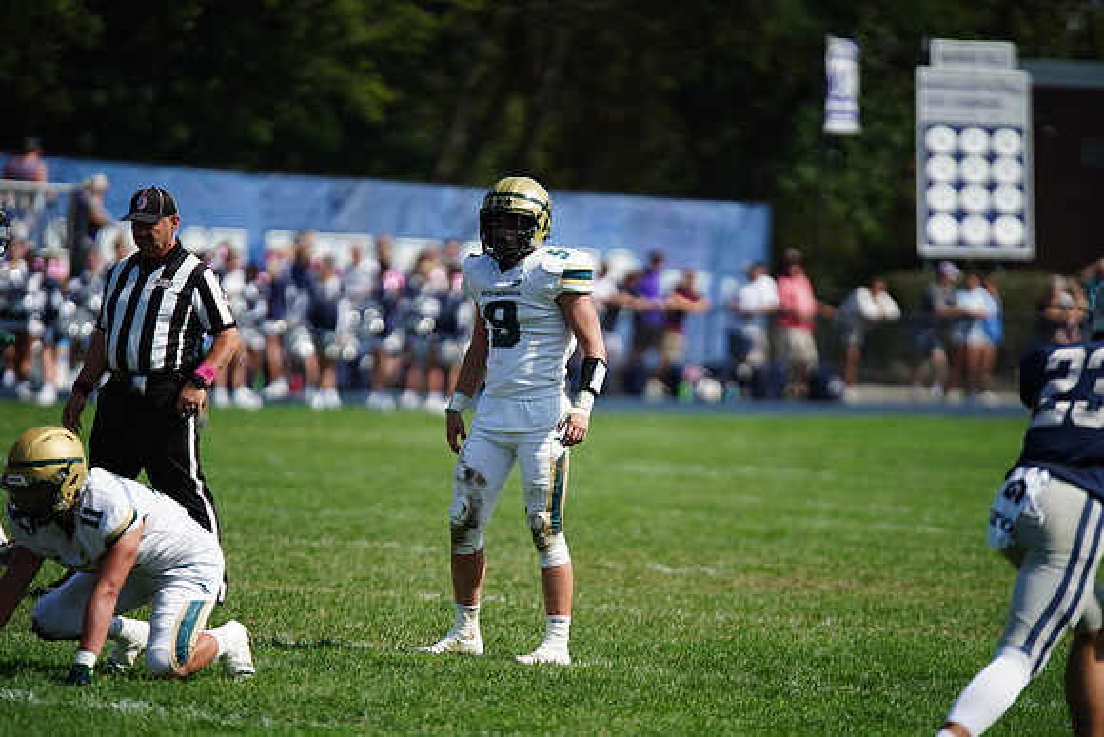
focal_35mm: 300
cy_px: 368
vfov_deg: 4.6
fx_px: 9202
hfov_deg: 6.9
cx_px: 552
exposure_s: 1/5000
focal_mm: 300
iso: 400
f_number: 2.8
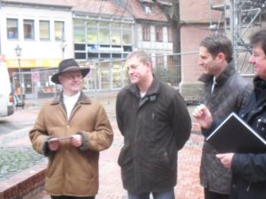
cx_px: 155
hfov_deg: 40.3
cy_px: 120
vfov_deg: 30.8
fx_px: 361
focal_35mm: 47
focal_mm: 6.3
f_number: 3.2
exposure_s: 1/60
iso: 800
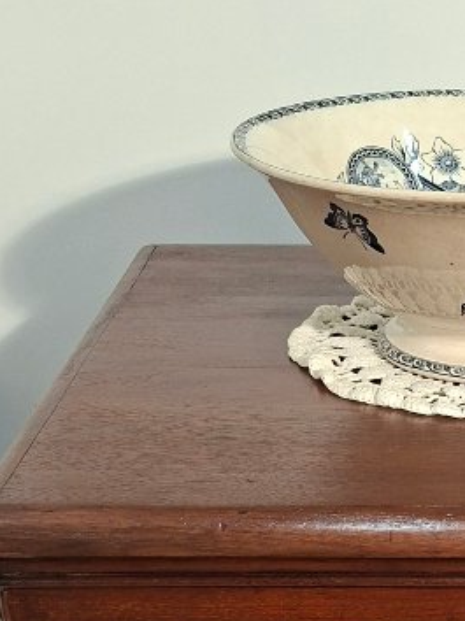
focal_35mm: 78
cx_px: 533
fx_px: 1399
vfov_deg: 23.3
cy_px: 710
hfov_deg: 18.1
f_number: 1.8
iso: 320
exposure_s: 1/100
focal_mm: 5.54
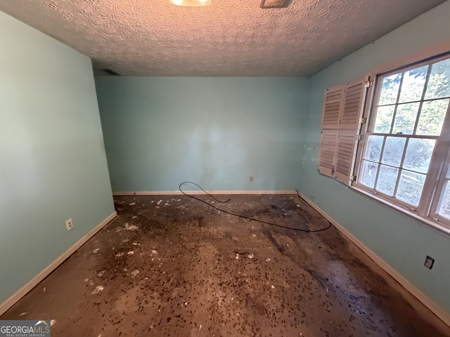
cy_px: 168
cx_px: 225
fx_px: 182
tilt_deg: -10.3
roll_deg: +2.5
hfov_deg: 102.1
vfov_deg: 85.7
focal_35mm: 14
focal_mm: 2.22
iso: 1000
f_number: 2.2
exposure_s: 1/60
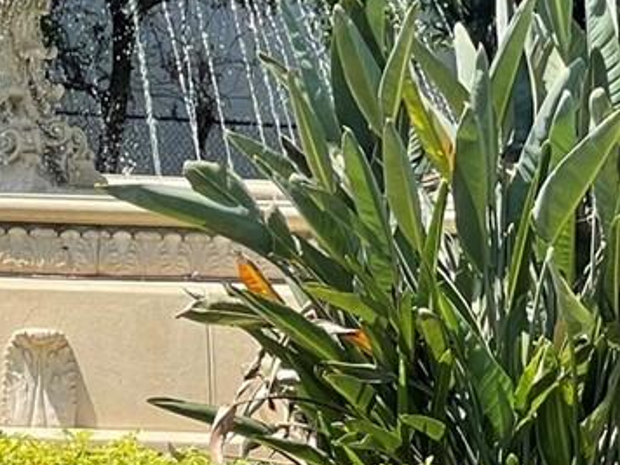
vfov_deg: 5.1
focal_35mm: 288
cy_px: -167
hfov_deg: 6.8
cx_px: -129
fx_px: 5158
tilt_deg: +2.7
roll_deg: -1.5
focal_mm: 7.5
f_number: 2.2
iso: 20
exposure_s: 1/513
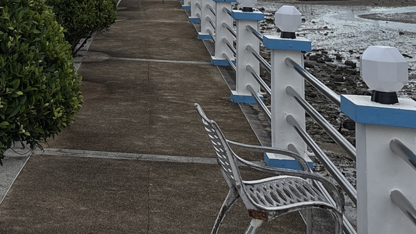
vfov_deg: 12.5
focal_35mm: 85
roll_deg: +0.6
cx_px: 12
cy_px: -232
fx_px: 938
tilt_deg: +9.8
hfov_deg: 24.0
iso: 50
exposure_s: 1/8333
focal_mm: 5.96
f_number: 1.6
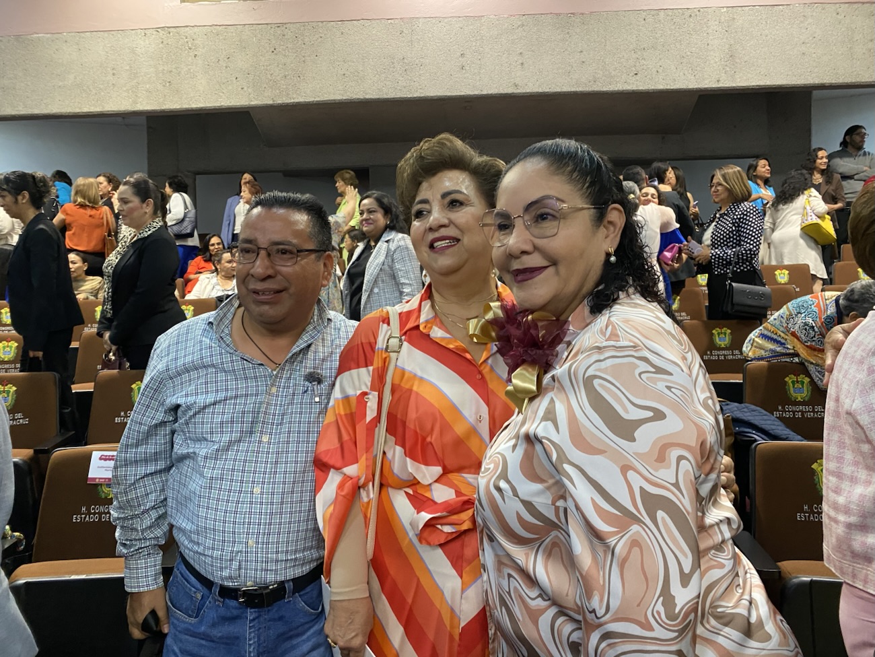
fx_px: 657
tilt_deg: -2.6
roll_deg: +0.2
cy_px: 328
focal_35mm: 26
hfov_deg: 67.3
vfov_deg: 53.1
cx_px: 438
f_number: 1.8
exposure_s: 1/60
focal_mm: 4.25
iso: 320
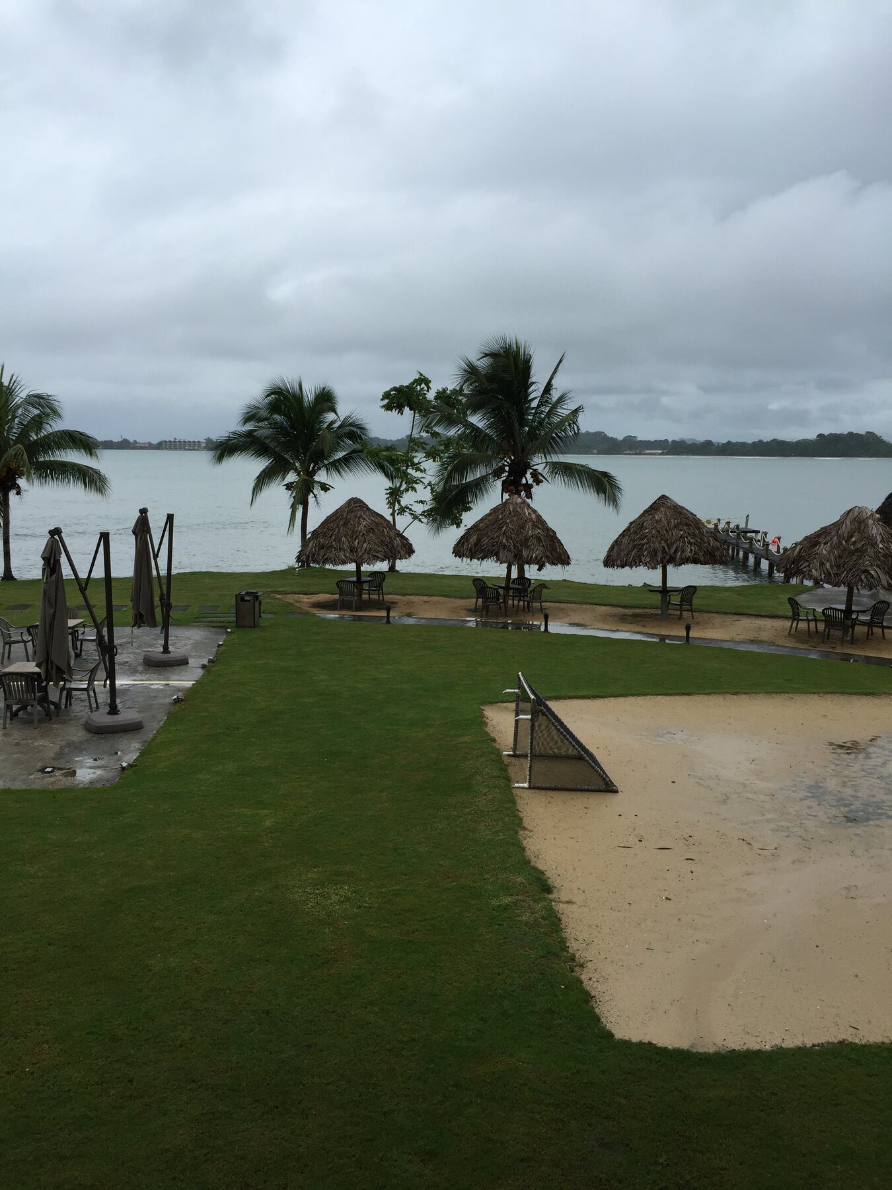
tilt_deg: -7.0
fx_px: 996
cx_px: 446
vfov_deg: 61.7
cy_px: 595
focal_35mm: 29
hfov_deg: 48.2
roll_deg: -0.8
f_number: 2.2
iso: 32
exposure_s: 1/719
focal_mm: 4.15
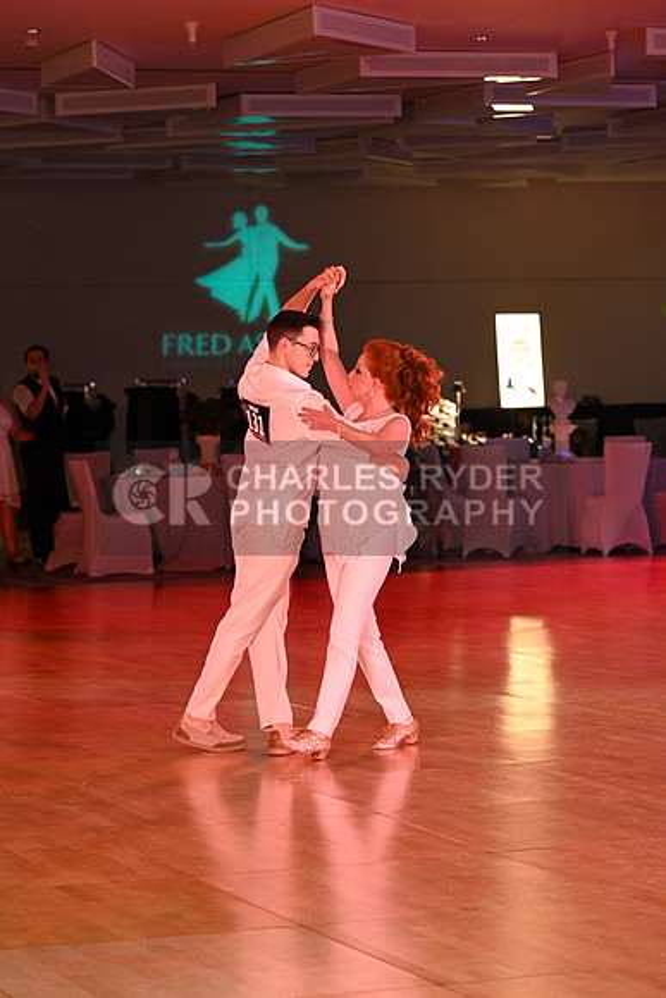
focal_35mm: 112
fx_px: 3106
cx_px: 333
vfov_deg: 18.3
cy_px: 499
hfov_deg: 12.2
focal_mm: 112
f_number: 5
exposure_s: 1/200
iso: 2000
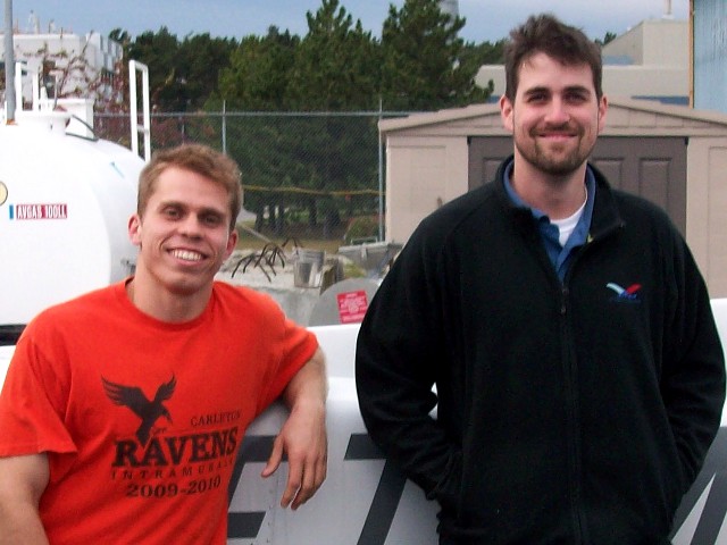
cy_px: 272
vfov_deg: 41.8
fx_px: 714
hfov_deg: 54.0
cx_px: 364
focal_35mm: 34
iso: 64
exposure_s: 1/117
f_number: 2.8
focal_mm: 5.7
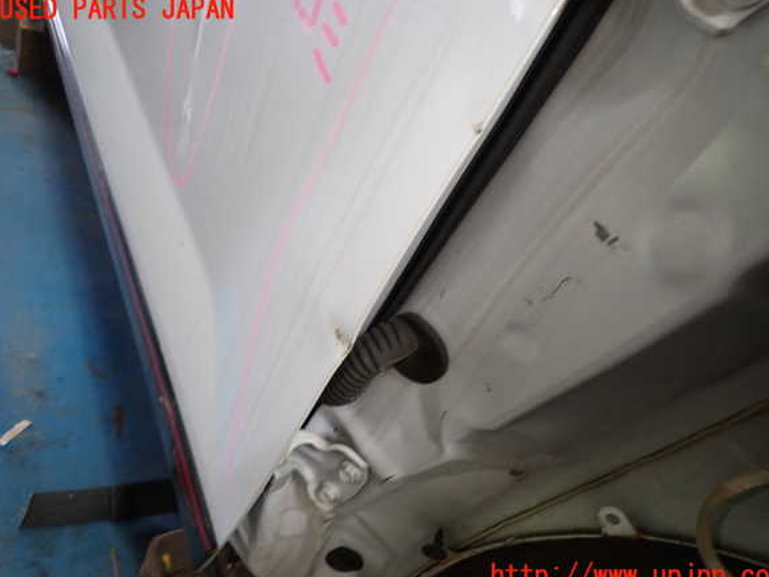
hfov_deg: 67.3
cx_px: 392
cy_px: 293
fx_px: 578
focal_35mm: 26
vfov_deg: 53.1
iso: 200
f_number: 2
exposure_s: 1/50
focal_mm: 4.5
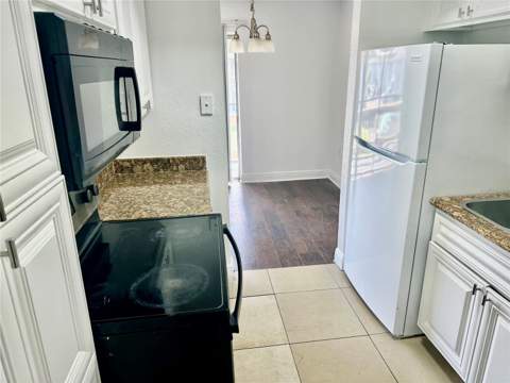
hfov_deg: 71.6
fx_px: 354
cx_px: 255
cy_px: 192
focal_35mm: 24
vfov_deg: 56.8
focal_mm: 6.86
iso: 100
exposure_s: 1/120
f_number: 1.78
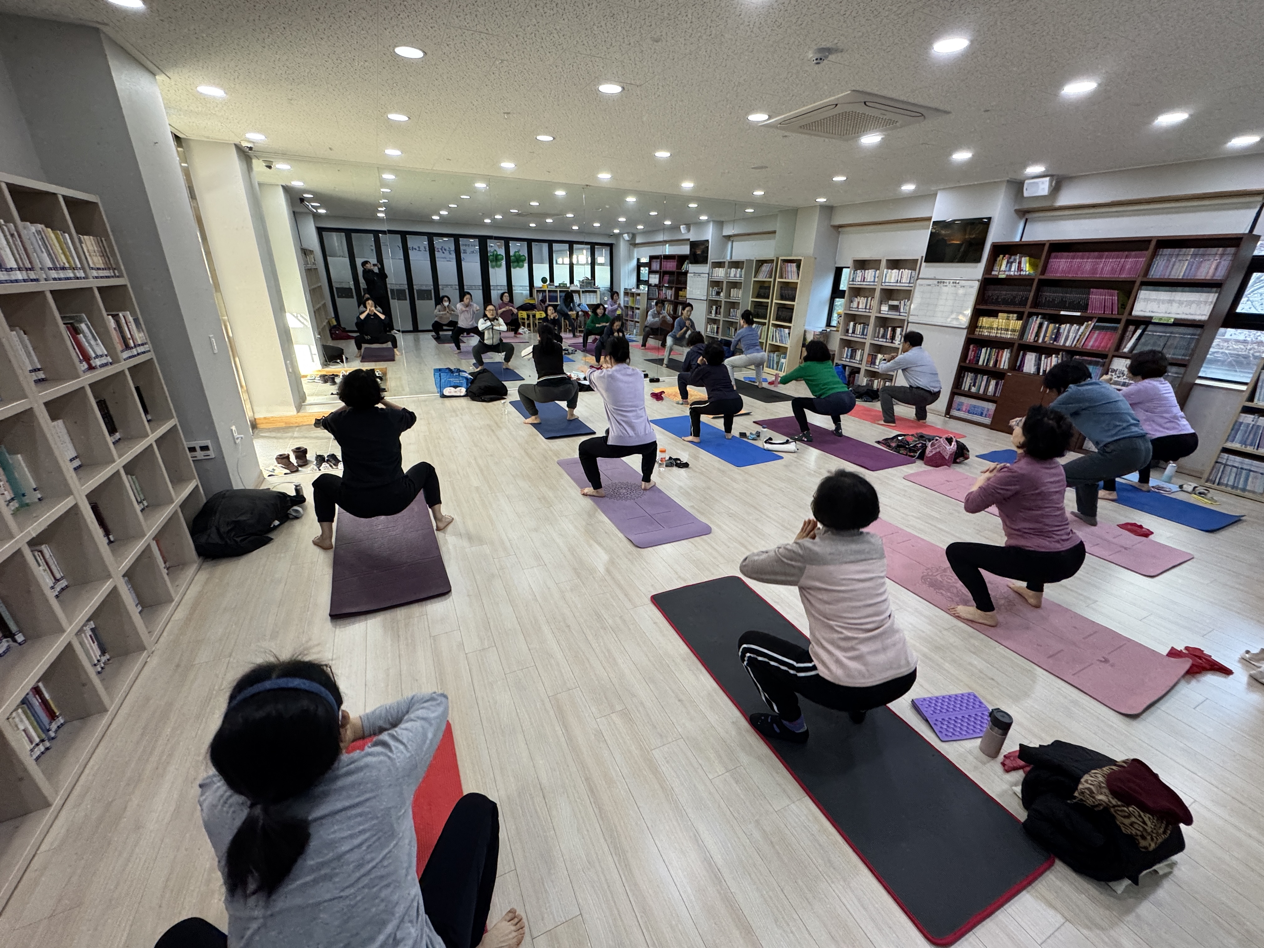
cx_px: 632
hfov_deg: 102.1
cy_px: 474
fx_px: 511
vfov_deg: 85.7
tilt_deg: -21.3
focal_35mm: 14
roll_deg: -1.5
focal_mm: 2.22
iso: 200
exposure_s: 1/60
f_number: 2.2
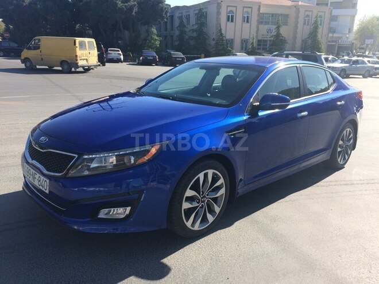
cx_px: 190
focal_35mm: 29
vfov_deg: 48.2
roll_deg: -1.9
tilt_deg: -18.3
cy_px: 142
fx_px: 318
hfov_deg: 61.7
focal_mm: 4.15
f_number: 2.2
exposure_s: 1/1140
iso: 32
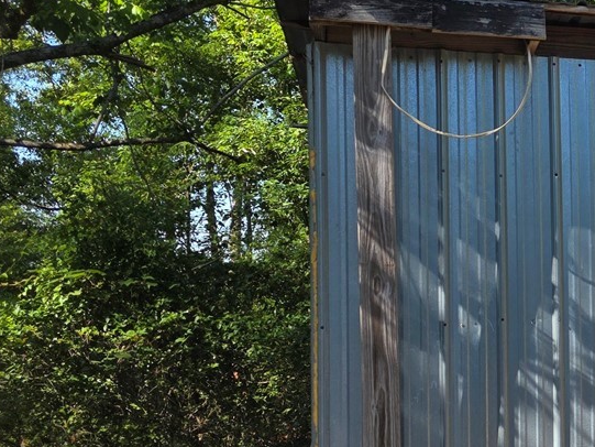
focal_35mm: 68
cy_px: 284
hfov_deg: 24.2
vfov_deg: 21.6
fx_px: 1169
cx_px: 815
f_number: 1.7
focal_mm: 6.3
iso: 25
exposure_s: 1/359
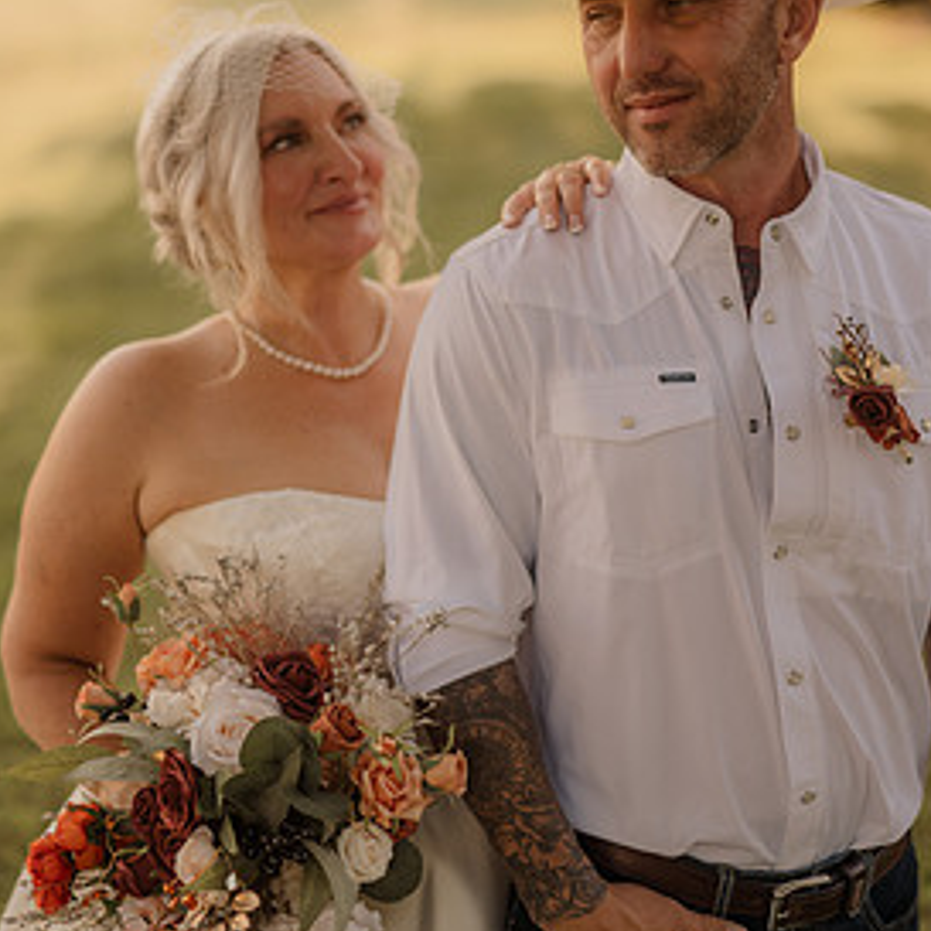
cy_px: 409
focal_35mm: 70
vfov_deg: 24.6
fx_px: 2130
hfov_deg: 24.7
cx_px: 443
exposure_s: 1/640
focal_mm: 50
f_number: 2.8
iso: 200
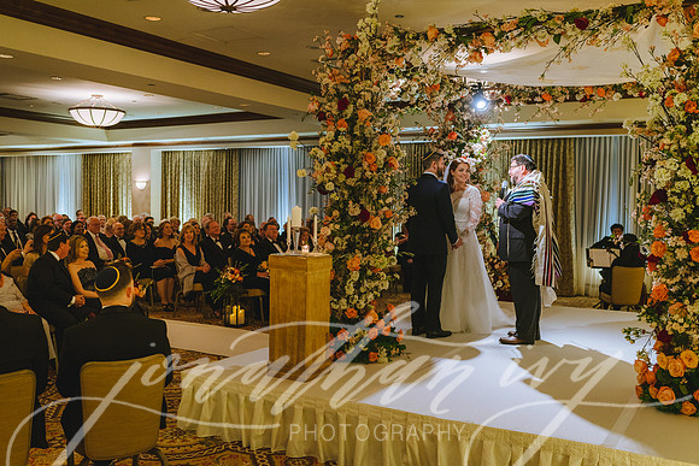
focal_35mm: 35
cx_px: 350
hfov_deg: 54.3
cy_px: 233
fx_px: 681
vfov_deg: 37.8
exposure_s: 1/125
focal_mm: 35
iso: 800
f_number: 3.5
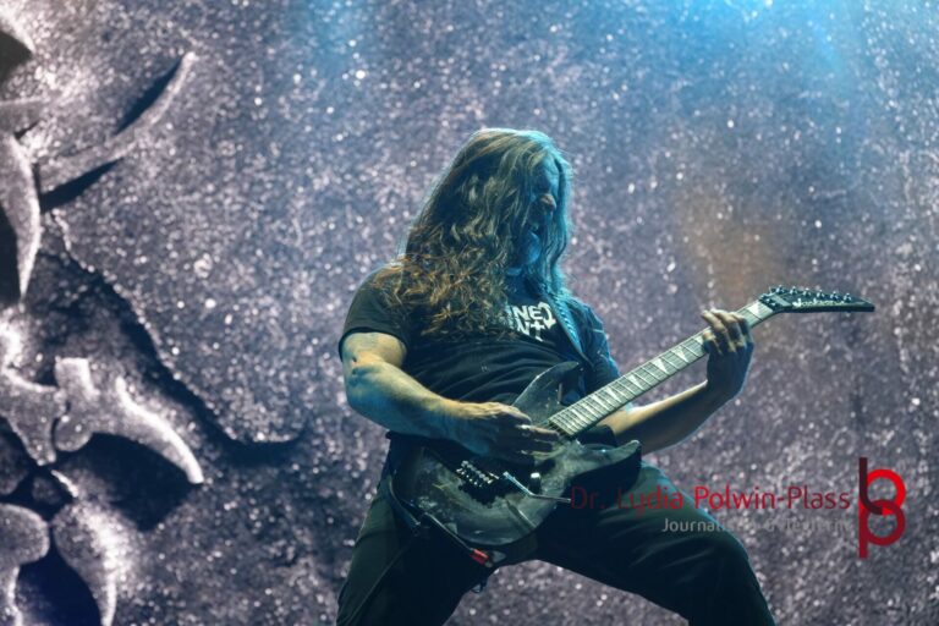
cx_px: 470
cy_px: 313
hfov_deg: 17.1
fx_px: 3130
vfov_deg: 11.4
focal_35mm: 120
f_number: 5
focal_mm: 80
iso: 2000
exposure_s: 1/160
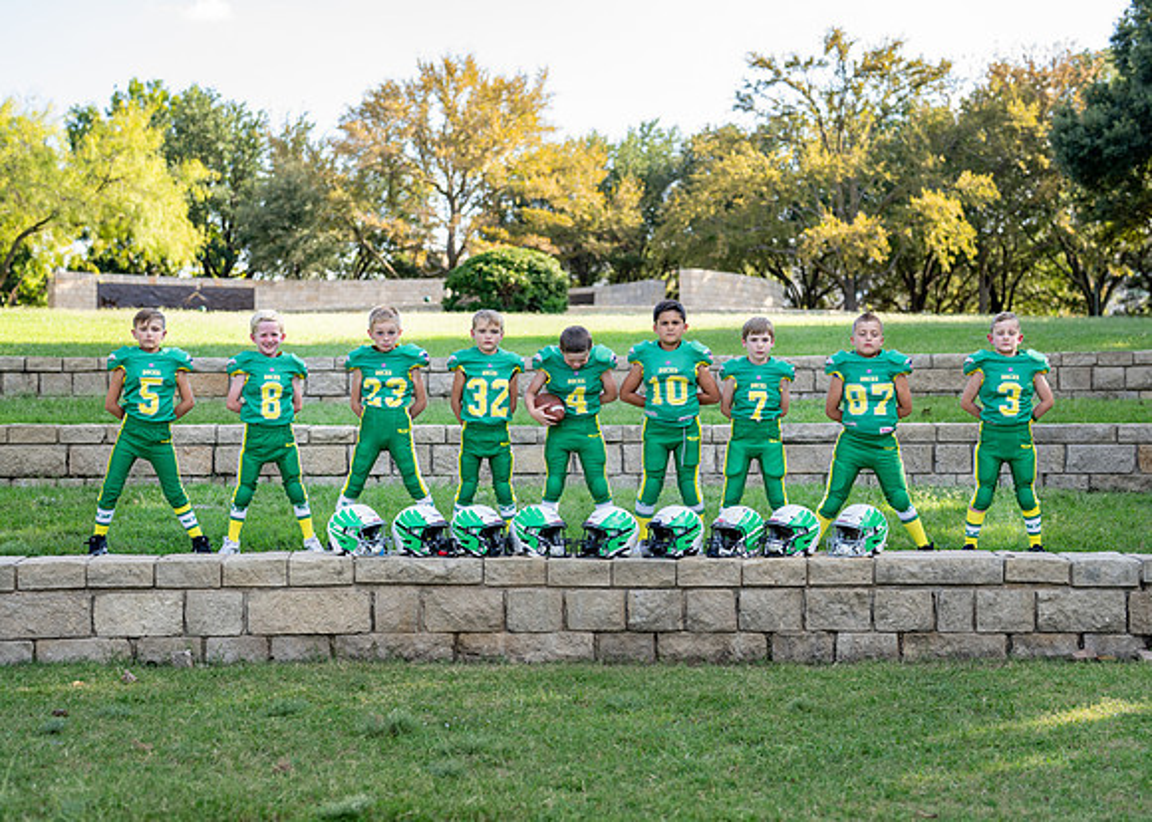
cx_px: 593
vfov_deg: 24.8
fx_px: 1871
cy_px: 417
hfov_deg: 34.2
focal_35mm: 57
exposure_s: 1/400
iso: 64
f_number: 2.2
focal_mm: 50
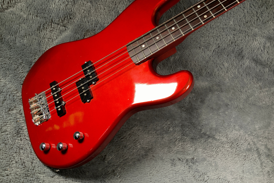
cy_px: 79
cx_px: 134
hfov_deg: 60.3
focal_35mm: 31
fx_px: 236
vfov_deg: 42.2
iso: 32
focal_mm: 3
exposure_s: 1/104
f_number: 1.8
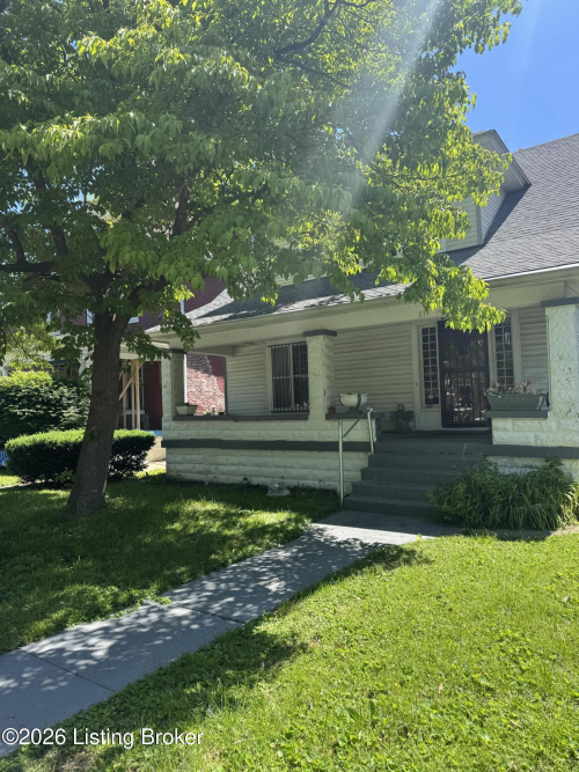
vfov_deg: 71.6
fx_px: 535
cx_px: 290
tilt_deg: +2.3
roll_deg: +1.1
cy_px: 386
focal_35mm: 24
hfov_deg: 56.8
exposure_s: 1/1311
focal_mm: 6.76
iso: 80
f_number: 1.78
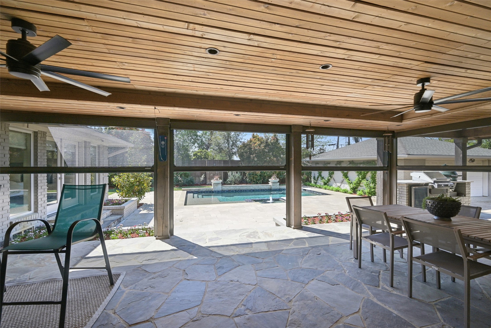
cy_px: 164
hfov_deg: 98.5
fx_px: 211
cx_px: 246
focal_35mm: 16
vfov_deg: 75.5
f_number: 8
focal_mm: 15.5
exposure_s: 1/320
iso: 400
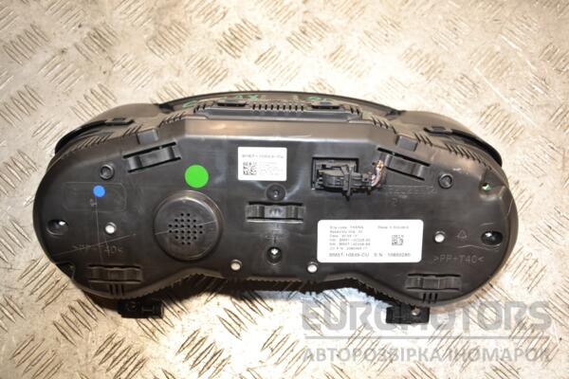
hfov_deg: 46.4
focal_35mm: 42
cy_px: 190
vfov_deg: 31.9
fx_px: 664
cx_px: 284
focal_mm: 28
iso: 800
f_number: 5
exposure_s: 1/125
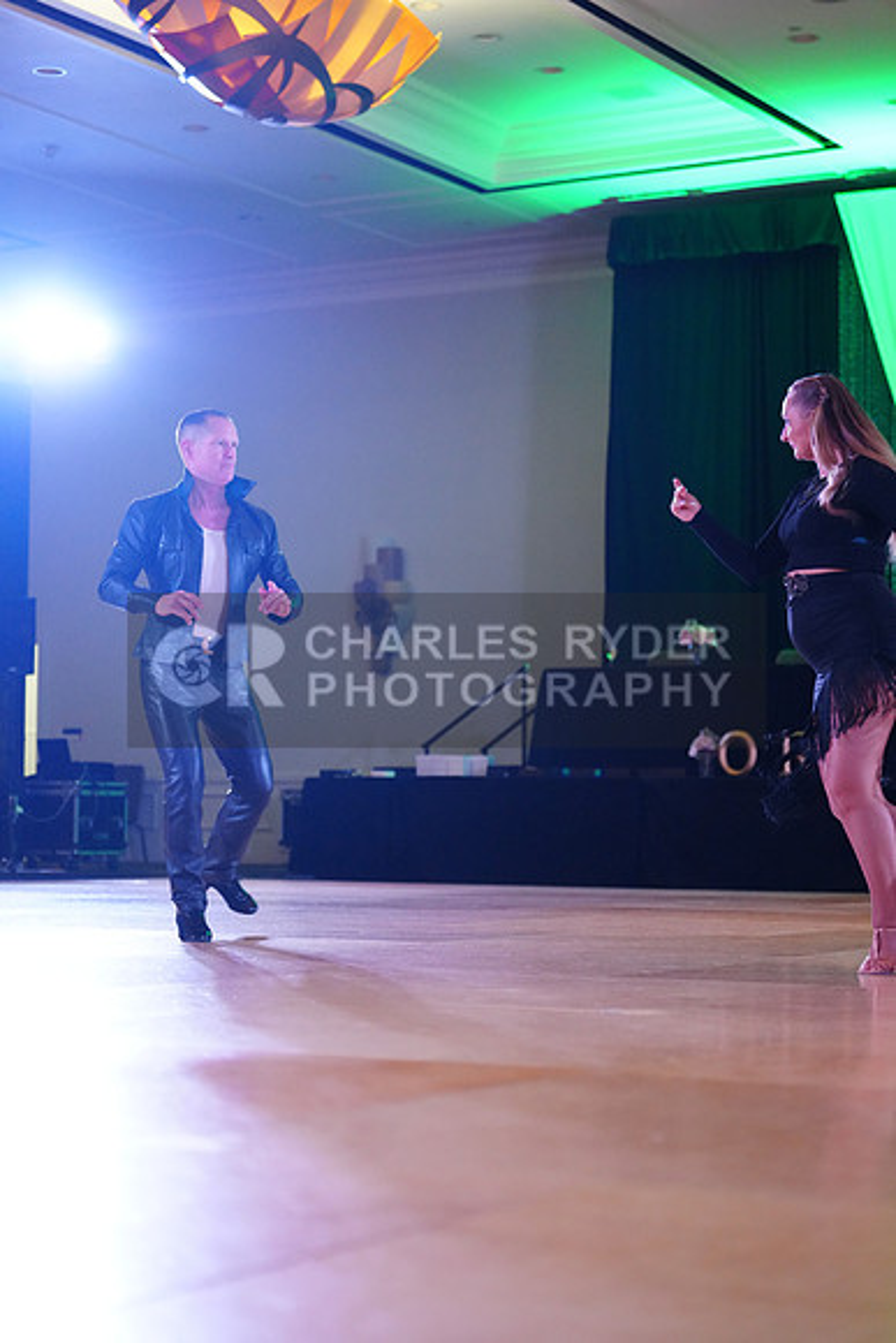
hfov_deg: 19.5
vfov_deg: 28.8
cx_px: 448
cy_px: 672
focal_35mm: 70
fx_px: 2612
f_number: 2.8
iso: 6400
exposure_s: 1/400
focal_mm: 70
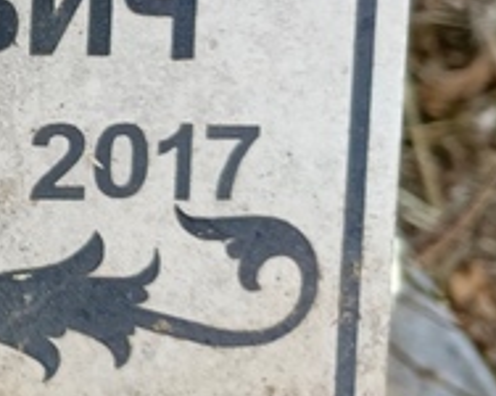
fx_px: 1525
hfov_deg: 15.7
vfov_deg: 14.2
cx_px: -398
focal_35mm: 104
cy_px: -121
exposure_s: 1/181
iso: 110
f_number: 1.69
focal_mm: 4.76
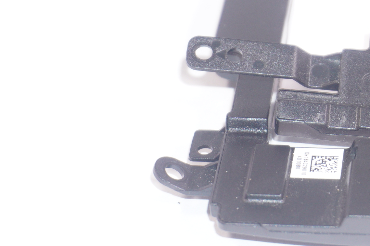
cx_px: 481
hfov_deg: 11.7
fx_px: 1749
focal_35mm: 170
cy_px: 42
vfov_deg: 8.0
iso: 320
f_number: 5.6
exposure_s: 1/160
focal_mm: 43
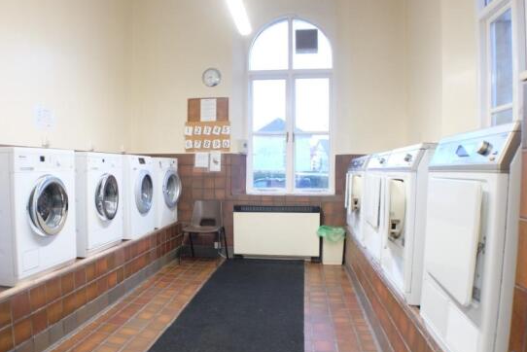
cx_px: 240
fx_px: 425
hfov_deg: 63.5
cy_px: 189
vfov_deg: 45.0
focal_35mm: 29
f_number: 4
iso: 2000
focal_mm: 16
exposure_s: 1/60
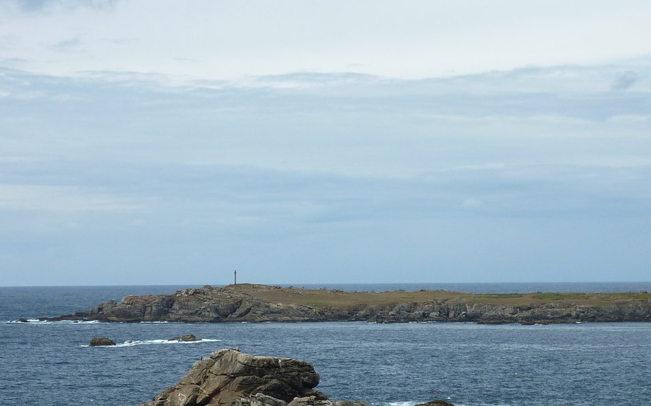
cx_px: 202
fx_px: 1845
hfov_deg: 19.9
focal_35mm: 104
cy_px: 386
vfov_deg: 12.5
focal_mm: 9.7
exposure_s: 1/500
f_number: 5.6
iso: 80
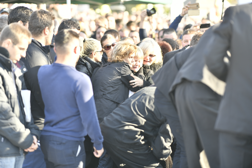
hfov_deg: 19.5
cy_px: 84
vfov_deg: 13.0
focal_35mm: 105
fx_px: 735
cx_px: 126
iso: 100
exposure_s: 1/320
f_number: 2
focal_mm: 105
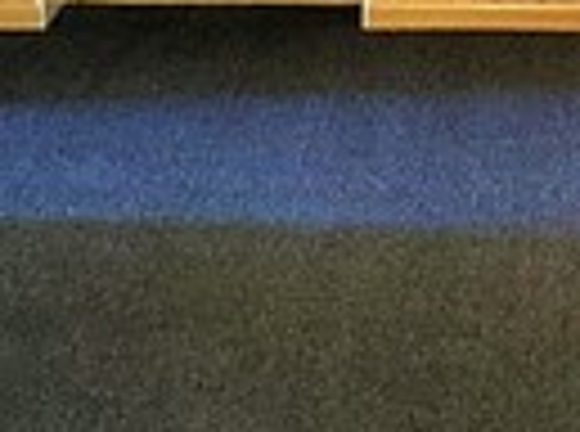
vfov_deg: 6.6
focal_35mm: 223
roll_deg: -0.9
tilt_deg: -11.0
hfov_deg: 8.9
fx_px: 3726
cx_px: 396
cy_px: 22
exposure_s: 1/5
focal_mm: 3.99
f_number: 1.8
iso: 100
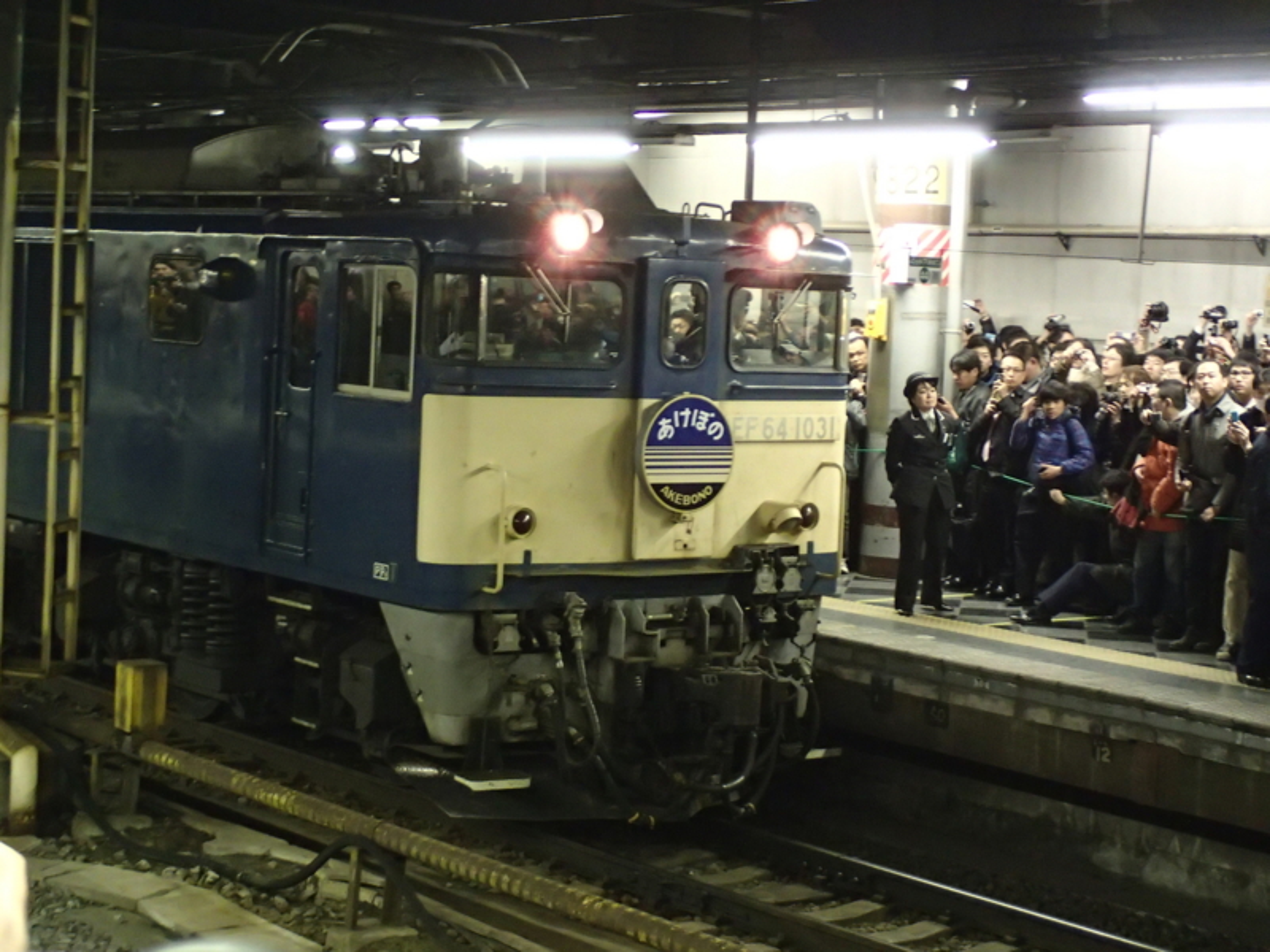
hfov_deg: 27.8
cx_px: 635
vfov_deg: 21.0
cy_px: 476
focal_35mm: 70
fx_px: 2568
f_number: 4
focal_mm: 12.6
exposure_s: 1/15
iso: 1000
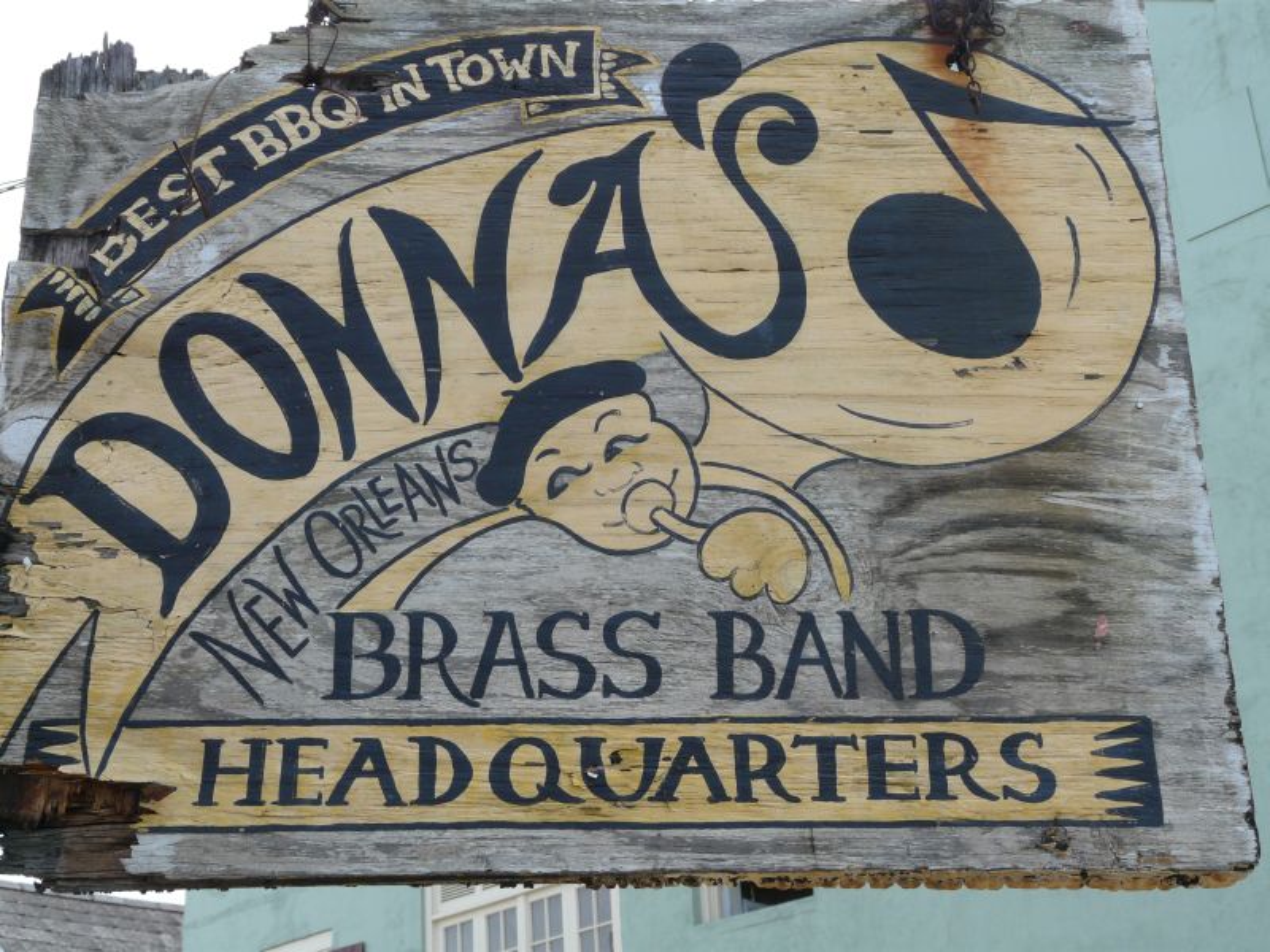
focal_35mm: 55
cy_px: 476
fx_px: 2018
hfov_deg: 34.9
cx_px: 635
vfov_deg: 26.6
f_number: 4.5
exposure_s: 1/250
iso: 100
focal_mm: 9
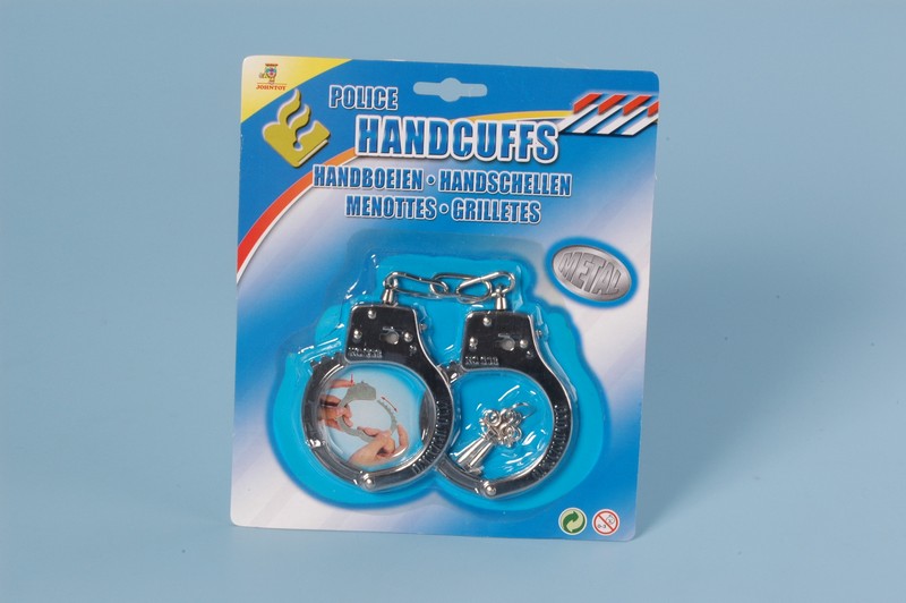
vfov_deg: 11.4
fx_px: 3017
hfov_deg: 17.1
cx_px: 453
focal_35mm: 120
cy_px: 302
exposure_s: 1/60
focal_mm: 80
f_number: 18
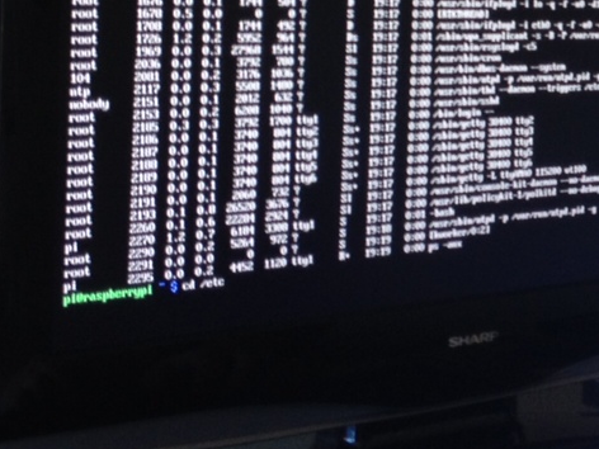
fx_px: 2094
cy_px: 25
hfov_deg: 15.8
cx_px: 665
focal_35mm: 121
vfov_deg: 12.1
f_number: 2.4
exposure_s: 1/20
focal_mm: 4.28
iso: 64
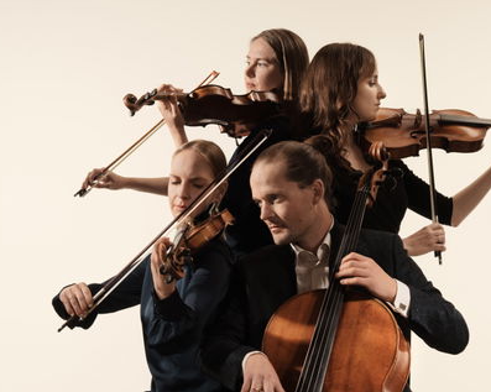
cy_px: 235
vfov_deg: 21.5
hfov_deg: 26.7
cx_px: 294
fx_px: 1031
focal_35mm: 71
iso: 125
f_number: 8
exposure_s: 1/160
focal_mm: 50
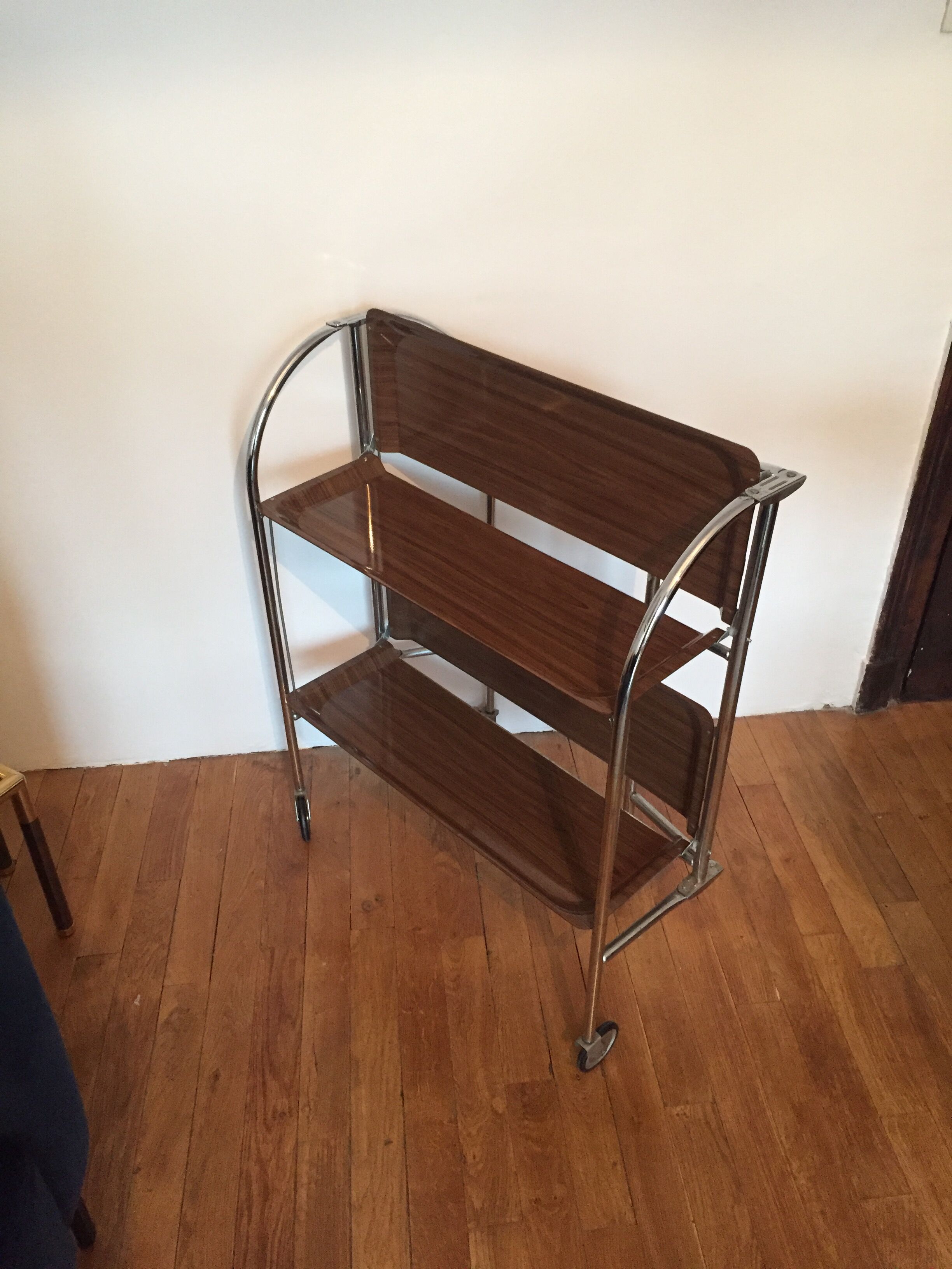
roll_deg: +1.9
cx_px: 476
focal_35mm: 29
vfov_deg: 61.7
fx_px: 1063
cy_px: 634
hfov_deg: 48.2
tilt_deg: -36.8
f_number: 2.2
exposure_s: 1/25
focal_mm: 4.15
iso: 320
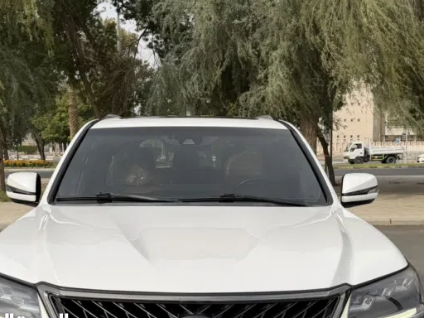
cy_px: 194
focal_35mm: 30
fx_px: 367
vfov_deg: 46.5
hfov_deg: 59.9
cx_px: 193
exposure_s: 1/4167
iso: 80
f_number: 1.78
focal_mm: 6.76
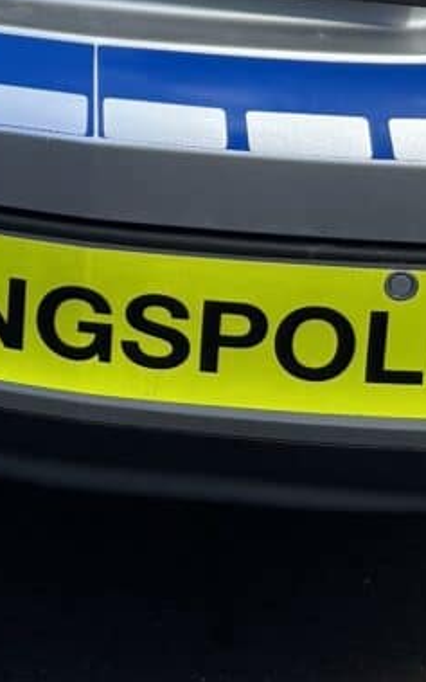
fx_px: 2767
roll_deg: -2.2
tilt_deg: -9.2
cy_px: -842
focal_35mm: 149
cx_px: -687
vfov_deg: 11.9
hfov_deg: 8.0
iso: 50
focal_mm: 5.96
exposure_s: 1/2571
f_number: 1.6
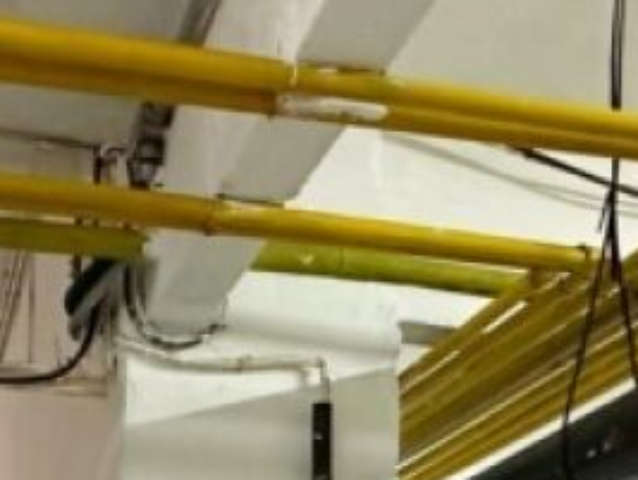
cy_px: 783
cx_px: 184
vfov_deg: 18.6
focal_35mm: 67
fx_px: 1237
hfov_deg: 28.6
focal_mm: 2.22
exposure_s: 1/60
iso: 500
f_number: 2.2
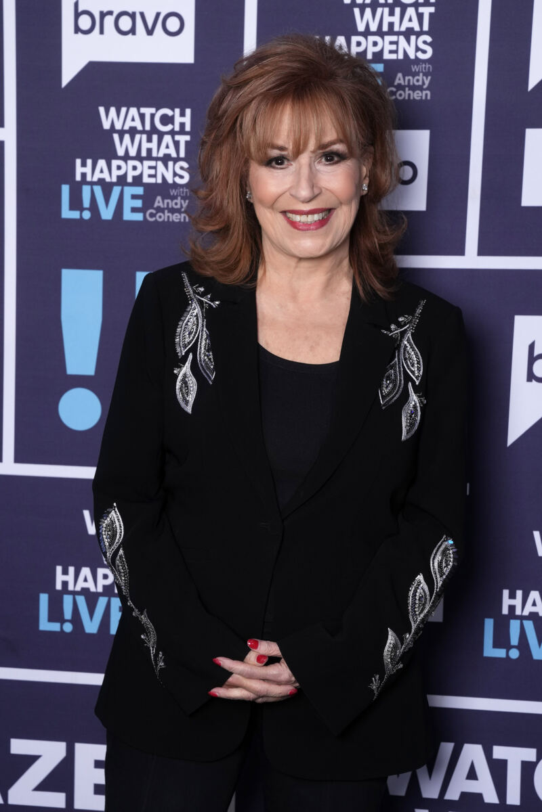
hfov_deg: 19.7
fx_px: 1558
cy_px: 406
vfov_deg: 29.2
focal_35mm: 69
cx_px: 271
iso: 800
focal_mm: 69
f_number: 5.6
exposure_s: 1/100
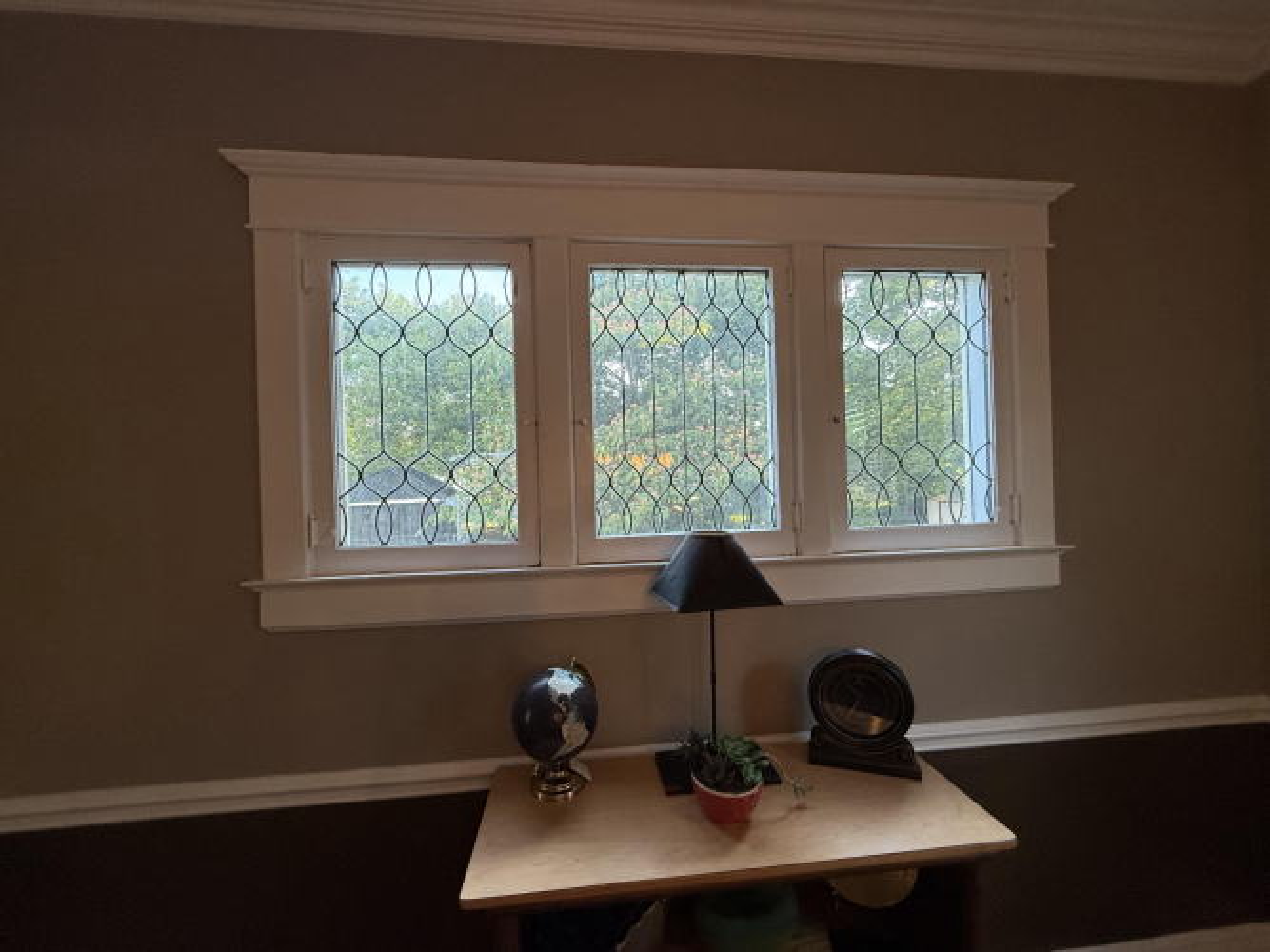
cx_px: 635
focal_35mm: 14
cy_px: 476
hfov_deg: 102.1
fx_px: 514
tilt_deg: +0.9
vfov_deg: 85.7
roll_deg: +2.4
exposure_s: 1/120
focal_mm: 2.22
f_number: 2.2
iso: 160
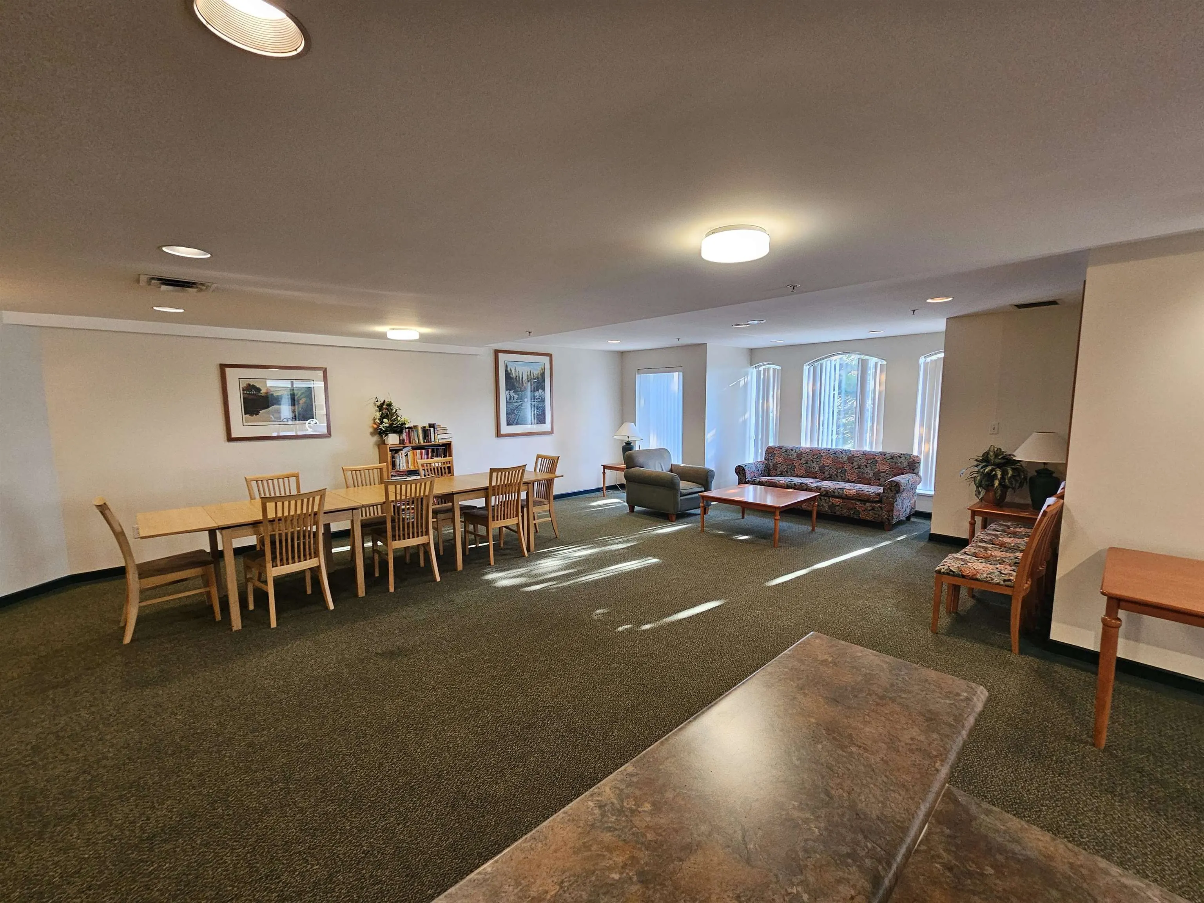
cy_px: 452
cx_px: 602
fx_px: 452
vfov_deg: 89.9
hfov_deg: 106.2
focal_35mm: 13
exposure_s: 1/40
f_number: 2.2
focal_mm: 2.2
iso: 320
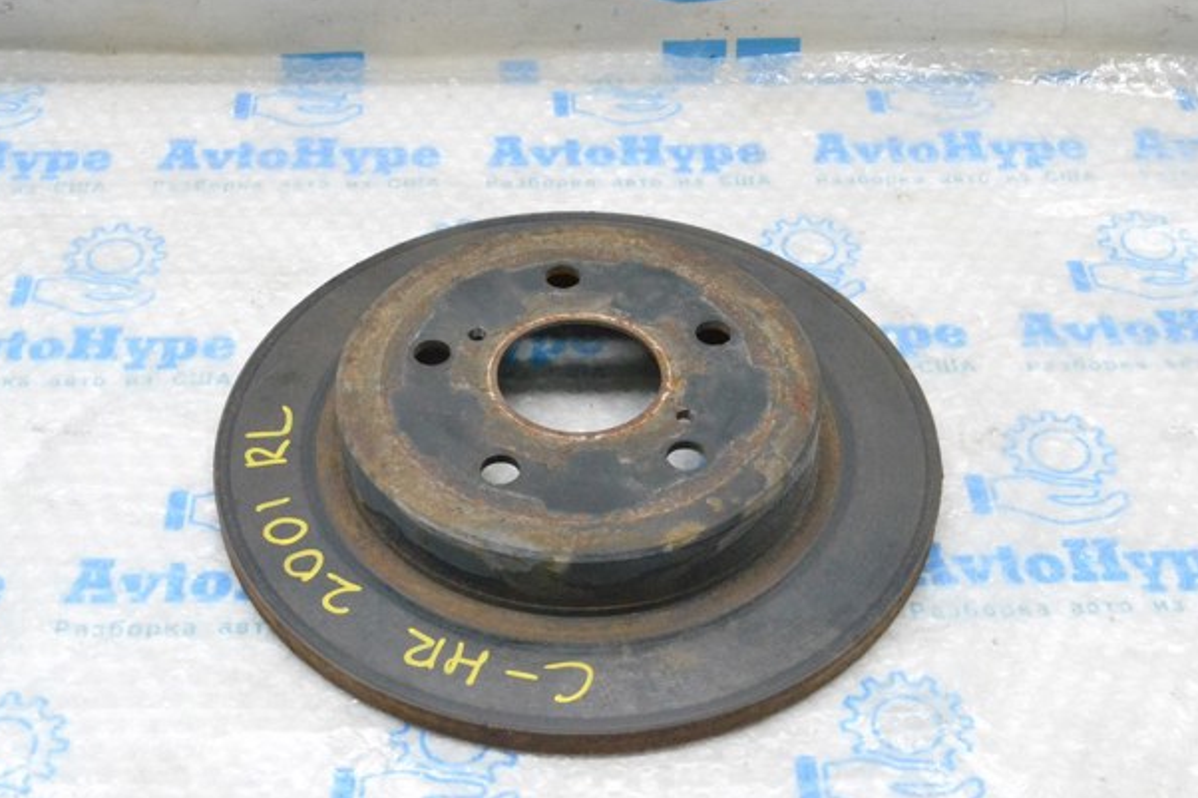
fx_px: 1697
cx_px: 579
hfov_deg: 38.9
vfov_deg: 26.5
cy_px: 382
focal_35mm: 51
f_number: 11
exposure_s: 1/100
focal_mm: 32
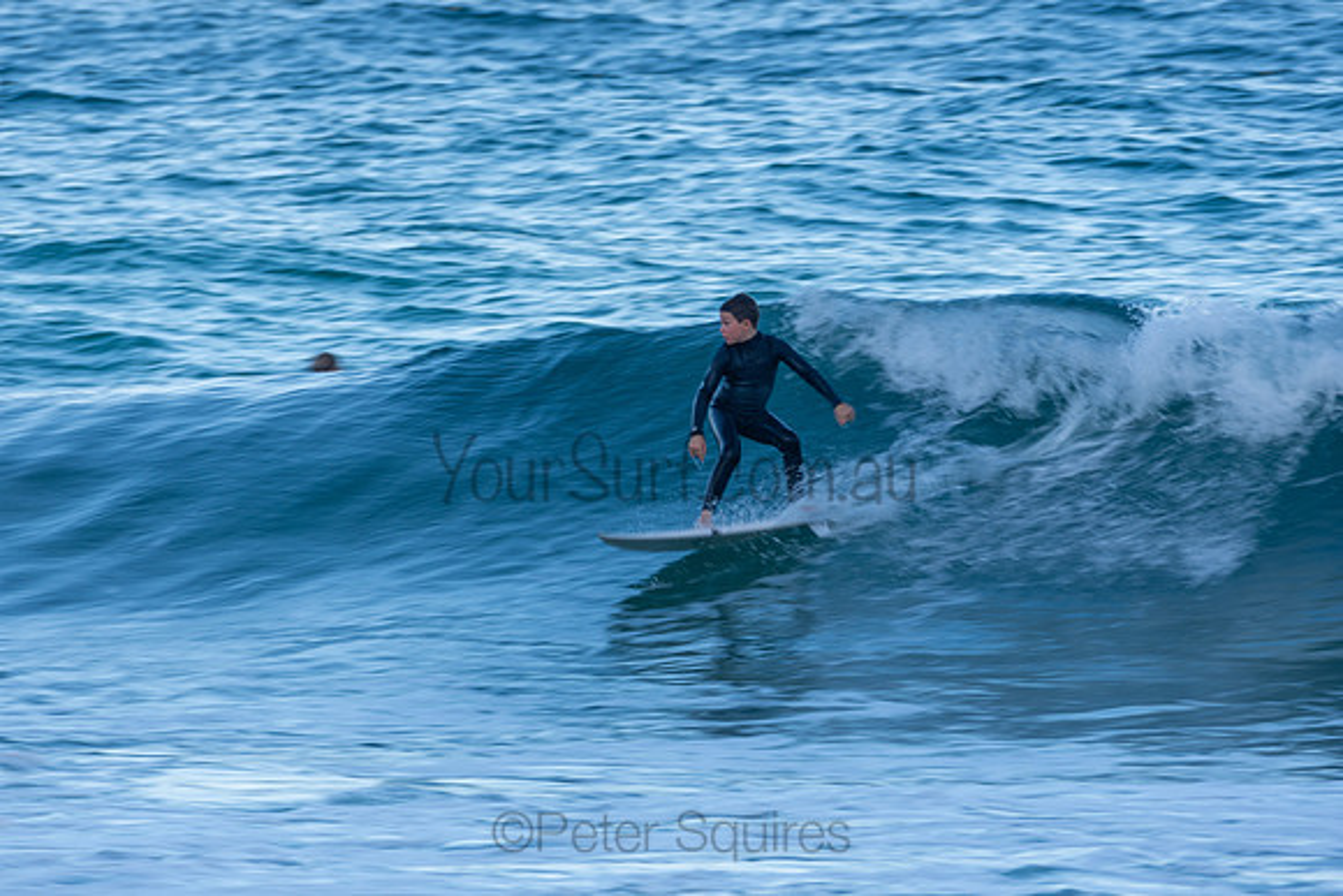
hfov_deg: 2.7
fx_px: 27984
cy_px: 448
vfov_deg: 1.8
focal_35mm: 750
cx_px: 672
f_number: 8
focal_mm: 500
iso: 100
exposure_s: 1/100
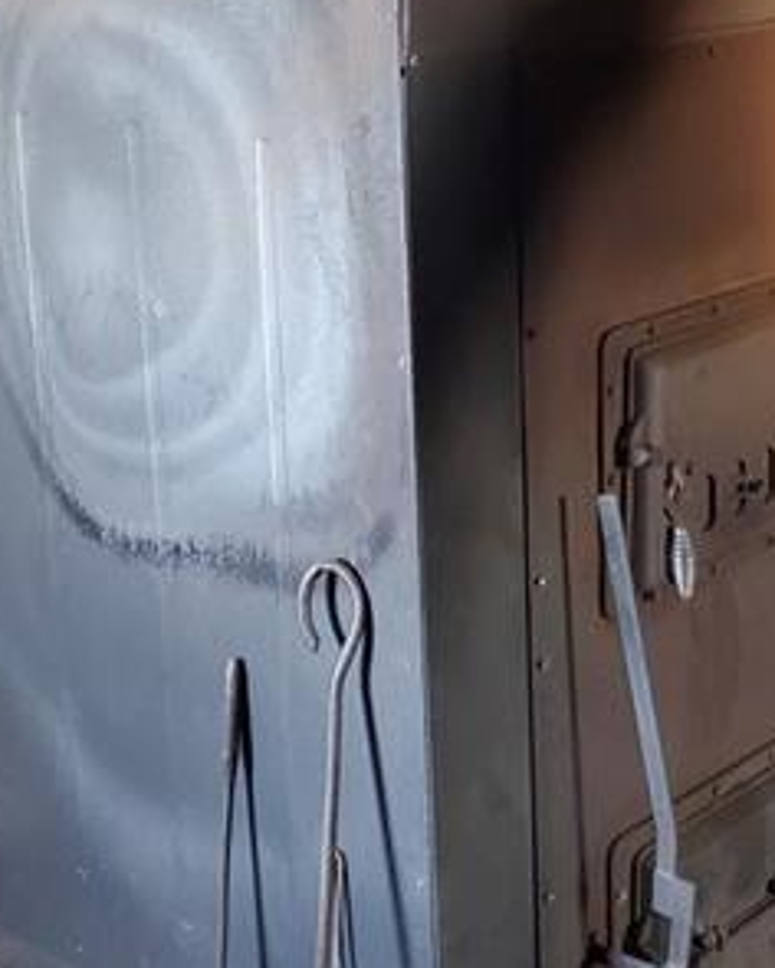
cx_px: 476
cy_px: 374
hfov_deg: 23.1
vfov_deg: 28.6
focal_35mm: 66
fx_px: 1892
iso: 640
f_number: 1.5
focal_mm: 4.3
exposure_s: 1/17
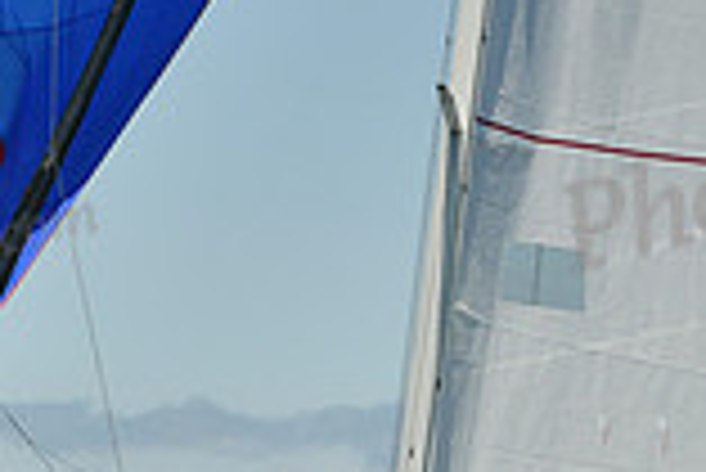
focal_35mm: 350
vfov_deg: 3.9
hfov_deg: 5.9
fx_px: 6870
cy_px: 452
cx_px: 333
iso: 320
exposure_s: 1/640
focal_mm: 95
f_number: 10
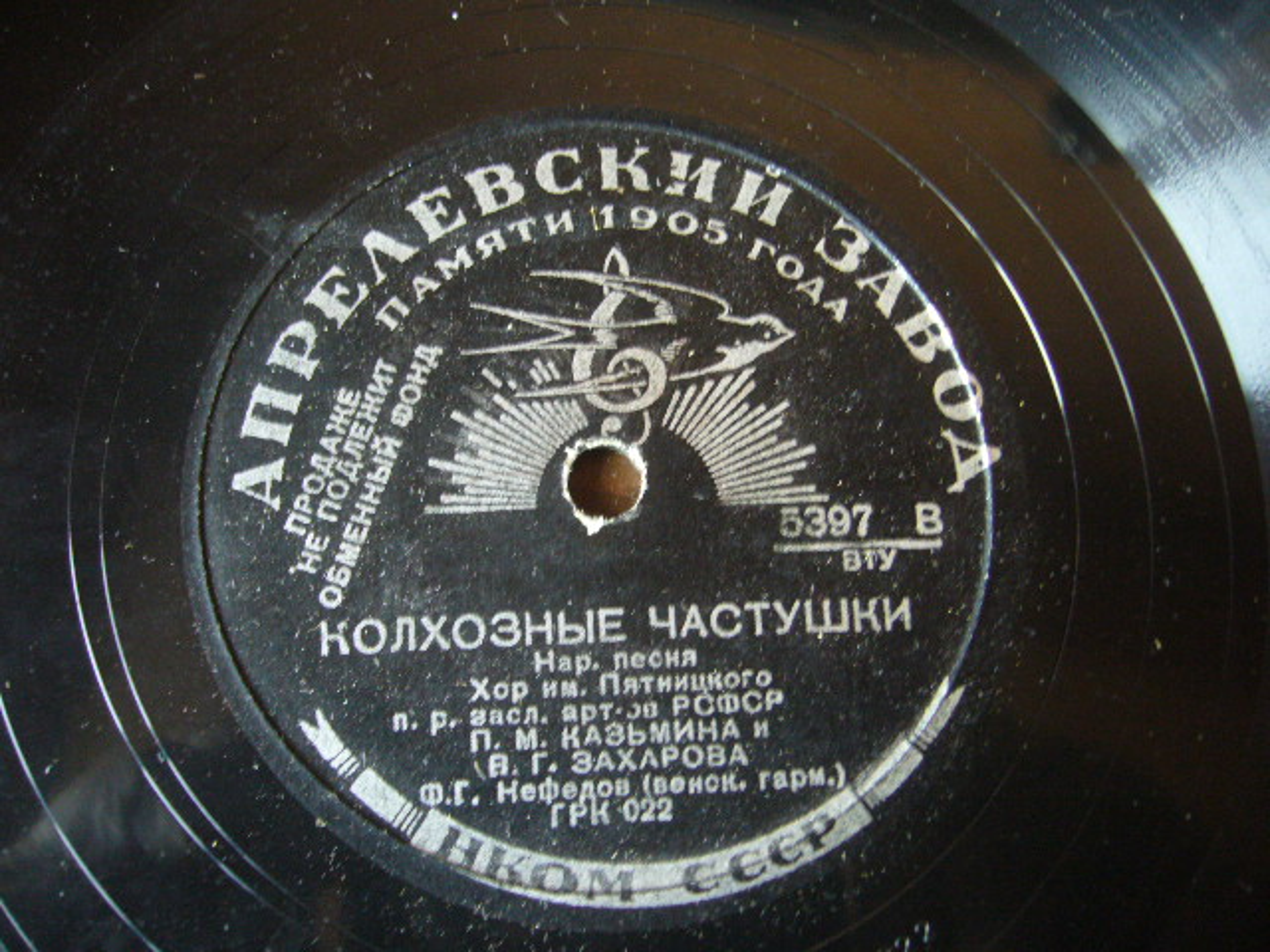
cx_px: 635
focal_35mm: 35
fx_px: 1284
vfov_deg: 40.7
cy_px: 476
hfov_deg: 52.6
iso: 200
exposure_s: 1/8
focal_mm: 5.8
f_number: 2.8
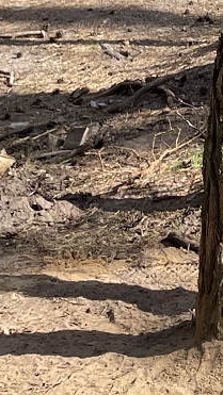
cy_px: -288
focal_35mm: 123
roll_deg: -0.2
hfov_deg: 8.5
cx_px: 633
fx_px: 1292
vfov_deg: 15.3
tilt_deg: +2.0
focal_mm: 4.2
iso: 32
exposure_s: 1/940
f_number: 1.6
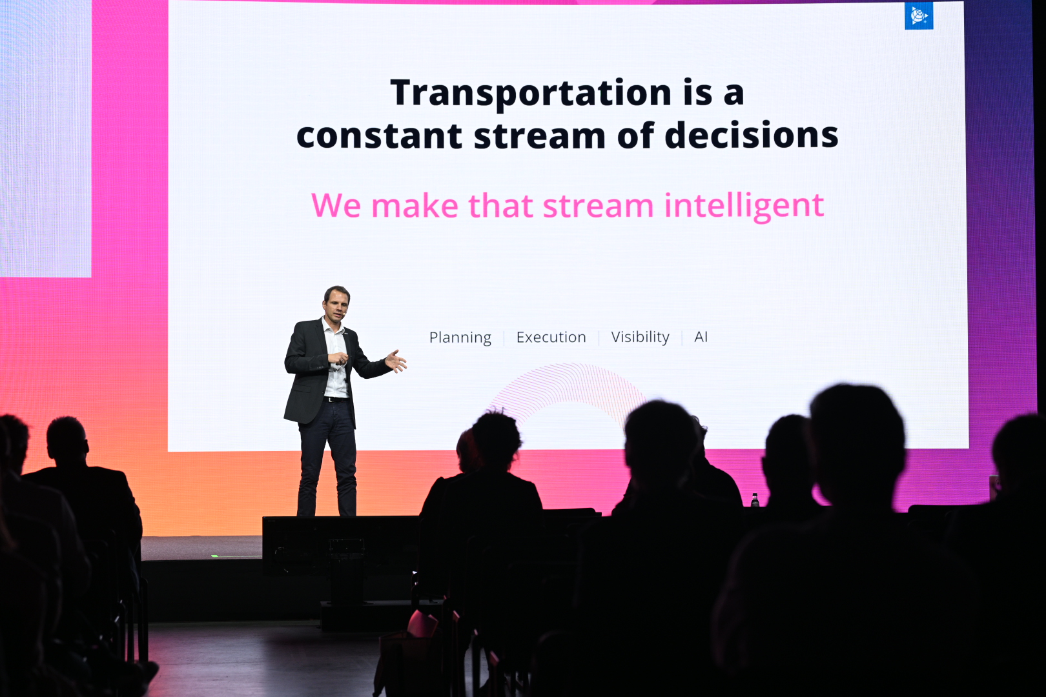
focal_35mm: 81
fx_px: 2353
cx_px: 523
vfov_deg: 16.9
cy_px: 348
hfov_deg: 25.1
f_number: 3.2
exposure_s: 1/250
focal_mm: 81
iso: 640
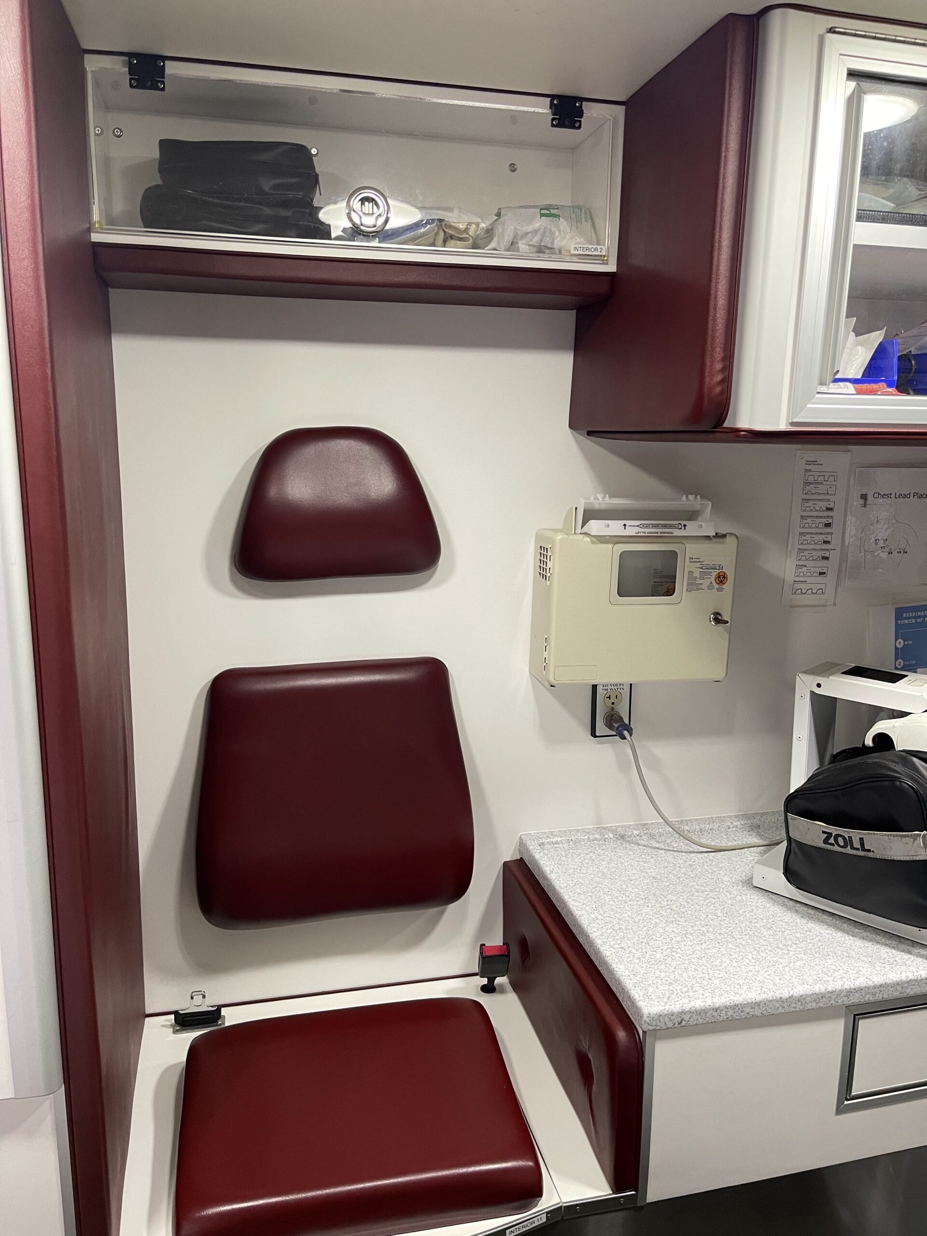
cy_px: 618
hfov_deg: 53.1
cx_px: 464
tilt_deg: -12.8
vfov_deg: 67.3
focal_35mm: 26
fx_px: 928
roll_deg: +0.7
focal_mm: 5.1
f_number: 1.6
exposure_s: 1/60
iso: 160
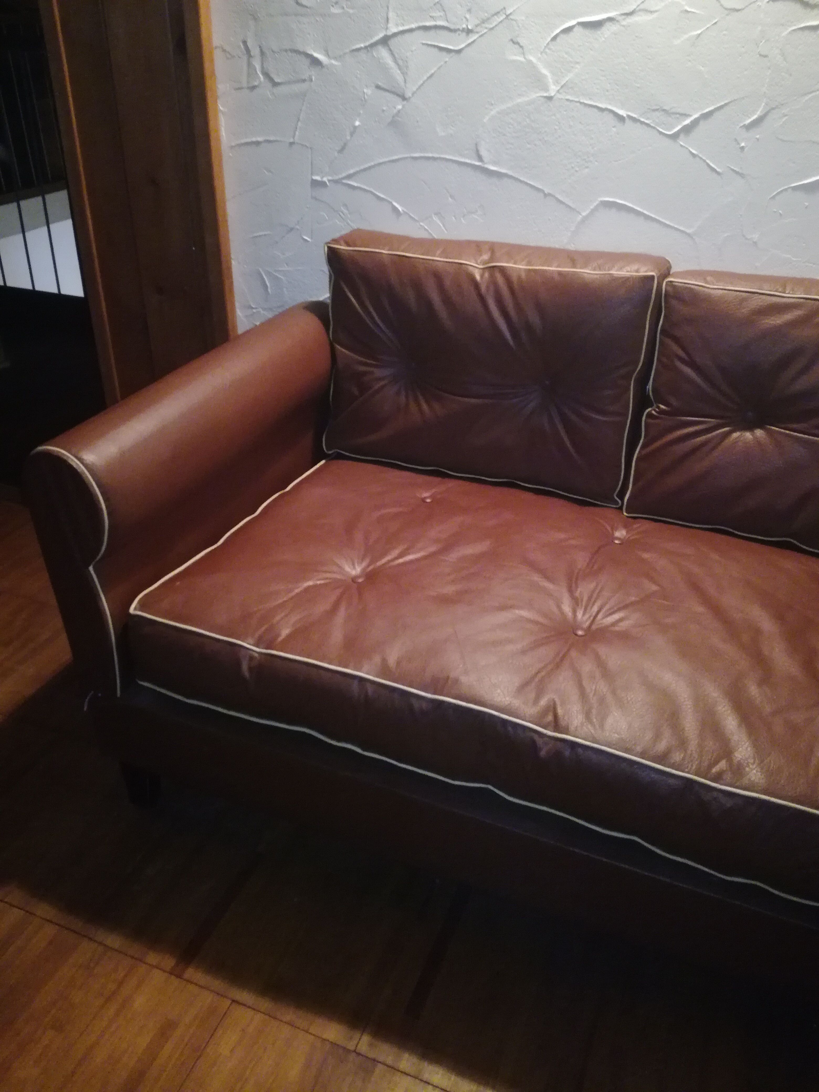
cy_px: 546
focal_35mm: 27
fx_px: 852
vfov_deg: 65.3
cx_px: 410
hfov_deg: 51.4
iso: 640
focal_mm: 3.79
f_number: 2
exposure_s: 1/16.7
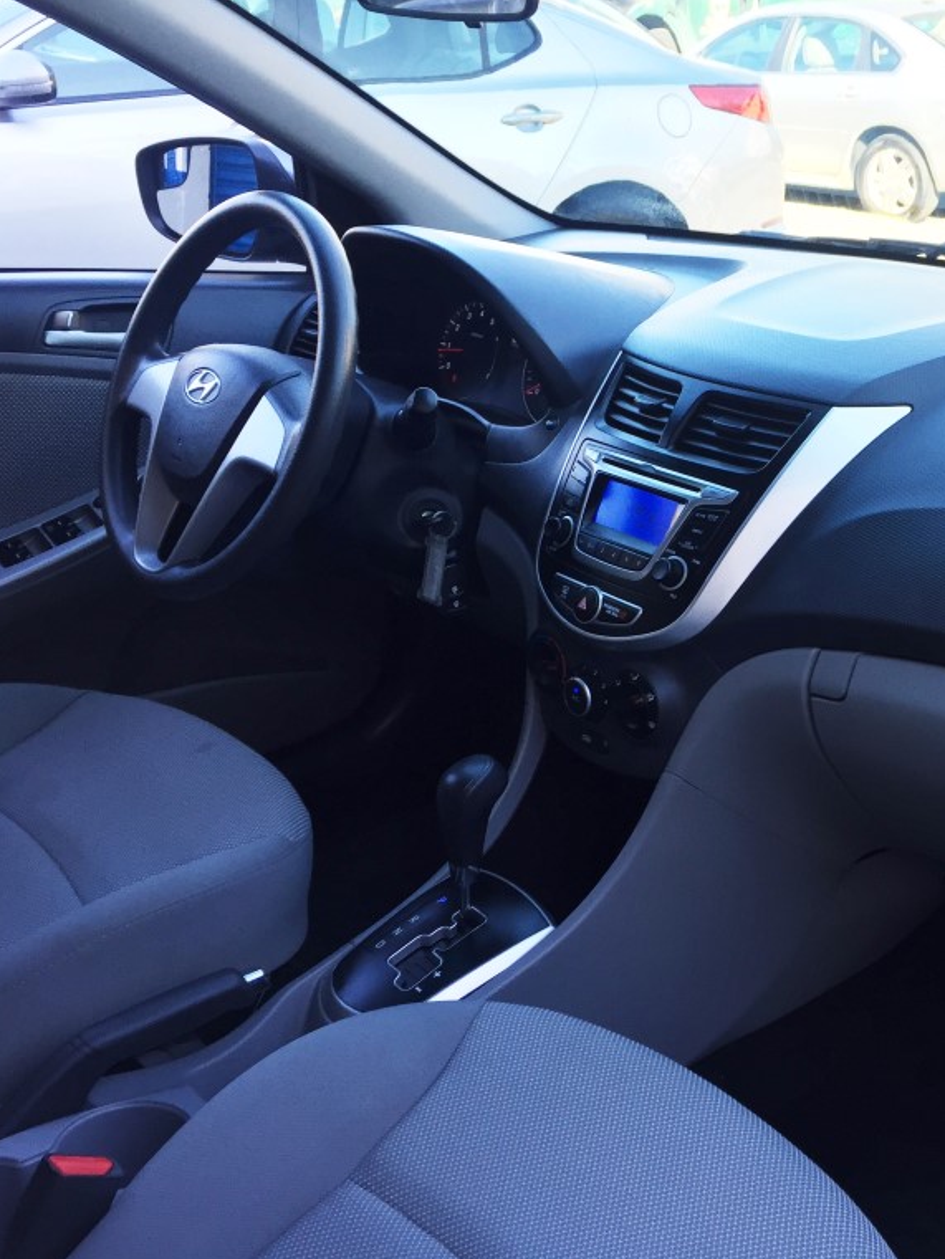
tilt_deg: -21.4
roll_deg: -1.8
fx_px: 1419
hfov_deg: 35.2
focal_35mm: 39
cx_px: 808
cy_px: 634
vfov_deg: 47.9
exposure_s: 1/120
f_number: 2.2
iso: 40
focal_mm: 4.15
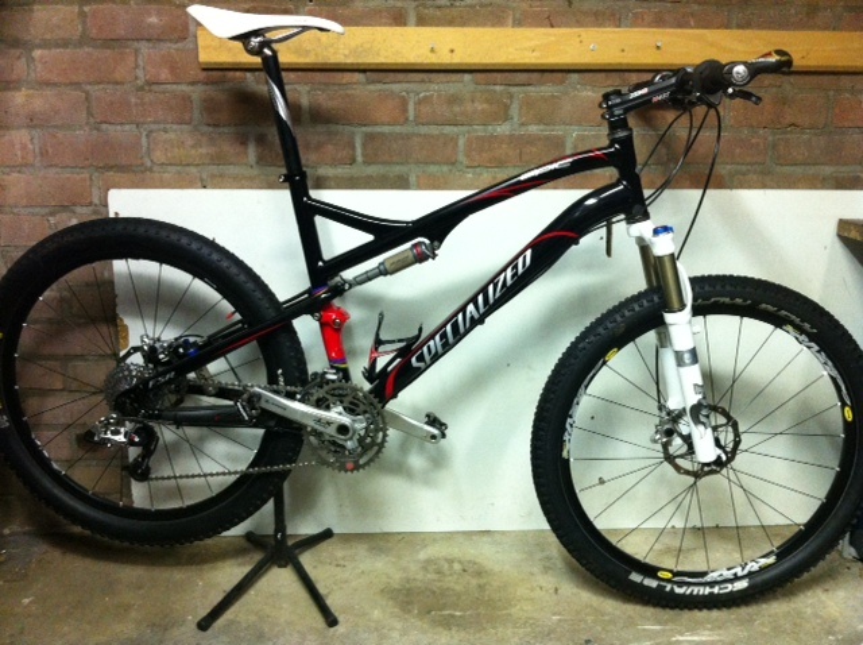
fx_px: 871
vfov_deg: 40.6
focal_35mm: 35
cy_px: 322
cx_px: 432
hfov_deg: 52.7
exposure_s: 1/15
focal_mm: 3.85
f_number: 2.8
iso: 250
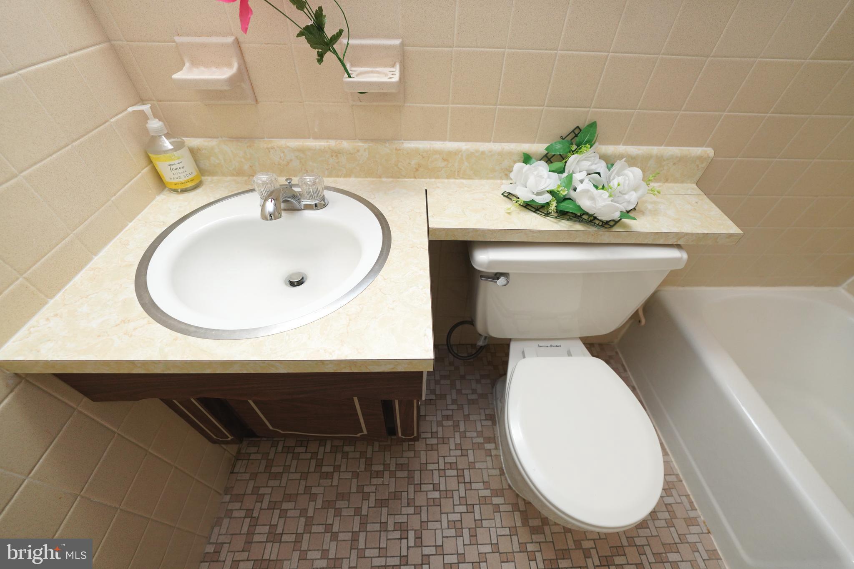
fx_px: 332
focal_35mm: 14
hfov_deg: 104.3
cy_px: 284
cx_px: 427
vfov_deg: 81.2
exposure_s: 1/160
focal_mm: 14
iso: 1600
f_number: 3.2
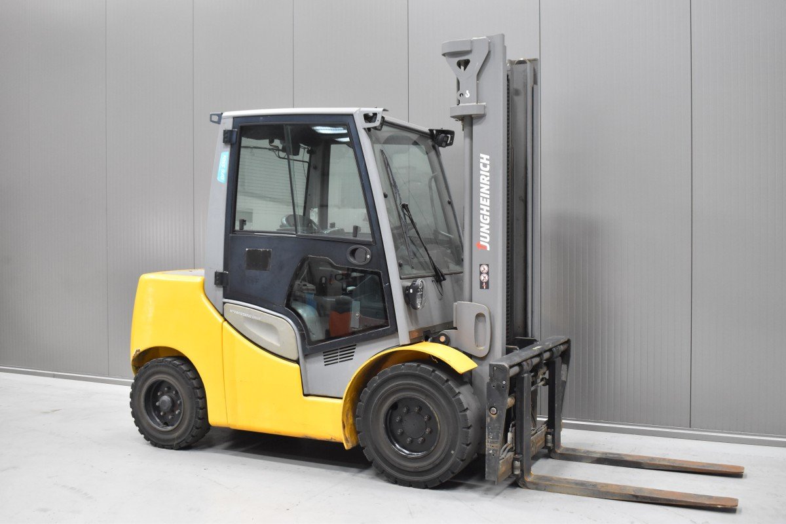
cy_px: 262
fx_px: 786
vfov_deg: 36.9
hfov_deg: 53.1
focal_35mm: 36
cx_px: 393
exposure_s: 1/30
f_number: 5
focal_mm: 24
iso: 1600
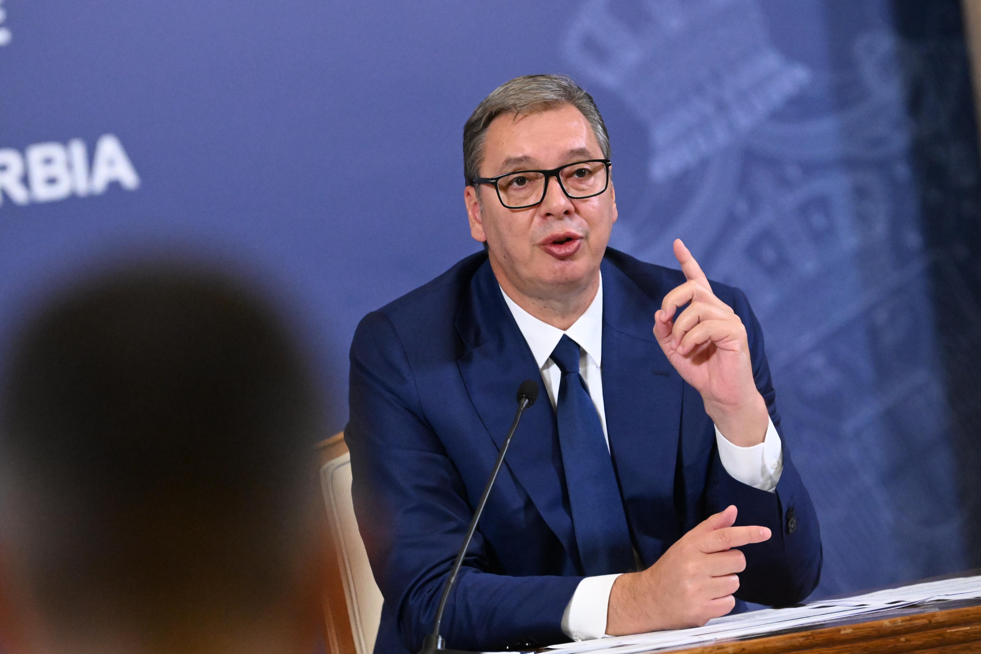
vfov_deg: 4.6
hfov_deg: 6.9
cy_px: 327
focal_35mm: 300
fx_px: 8174
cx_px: 490
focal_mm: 200
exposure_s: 1/200
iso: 6400
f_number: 4
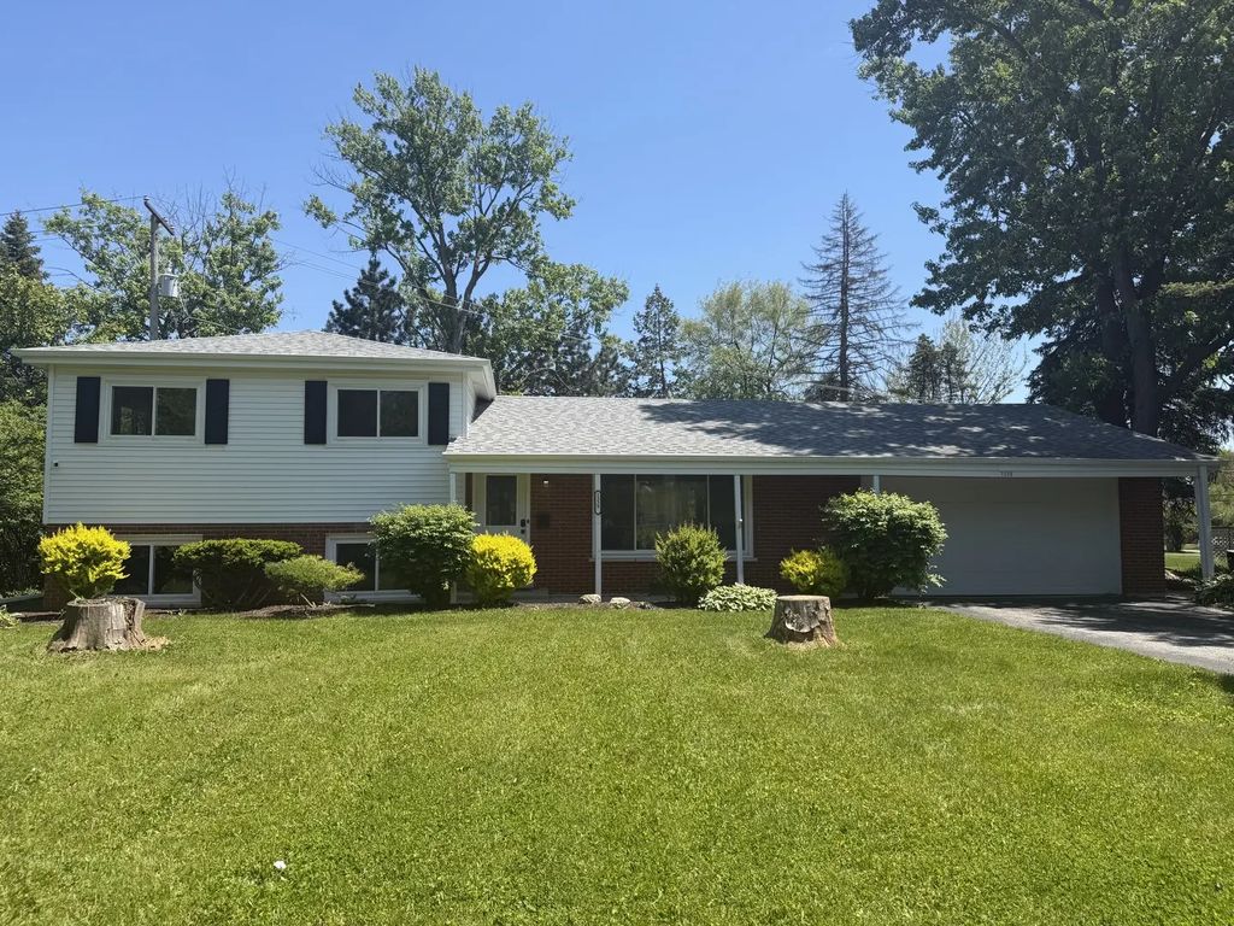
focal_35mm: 24
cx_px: 617
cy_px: 463
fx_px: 856
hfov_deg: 71.6
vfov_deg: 56.8
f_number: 1.78
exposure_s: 1/3145
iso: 80
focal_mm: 6.76
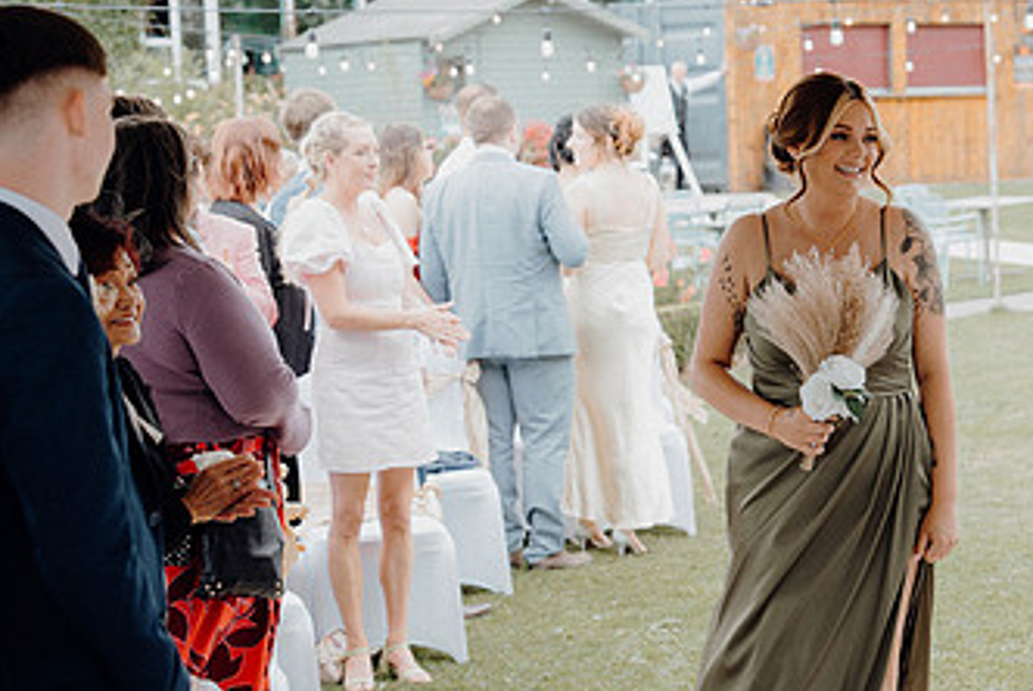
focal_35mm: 96
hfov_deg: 21.0
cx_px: 793
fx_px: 2757
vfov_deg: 14.3
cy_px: 428
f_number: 3.5
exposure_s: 1/200
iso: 125
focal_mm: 55
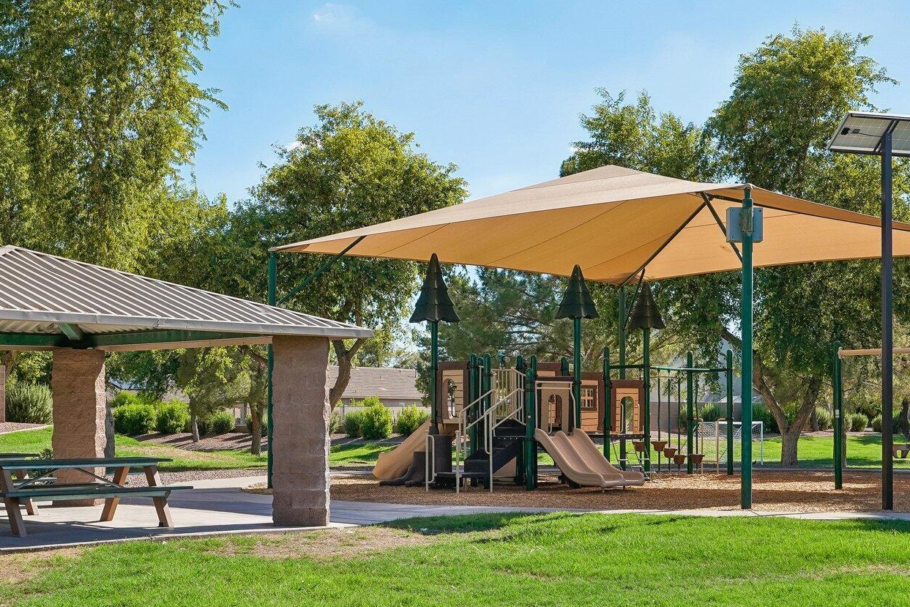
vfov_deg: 23.8
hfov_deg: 35.1
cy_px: 380
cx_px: 395
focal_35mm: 57
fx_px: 1436
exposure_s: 1/640
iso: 400
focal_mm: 34.5
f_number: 8
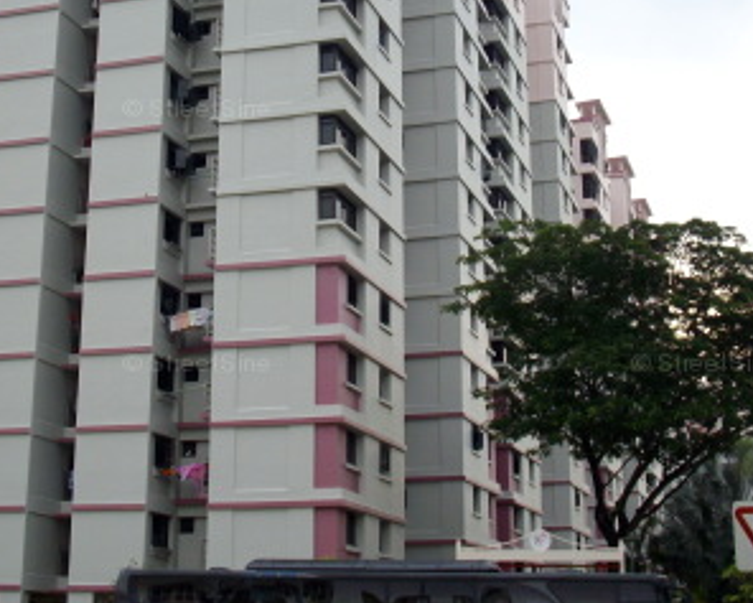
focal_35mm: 67
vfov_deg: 22.5
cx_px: 313
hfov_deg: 28.2
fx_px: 1494
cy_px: 112
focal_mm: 6.2
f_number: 2.8
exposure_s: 1/200
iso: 80
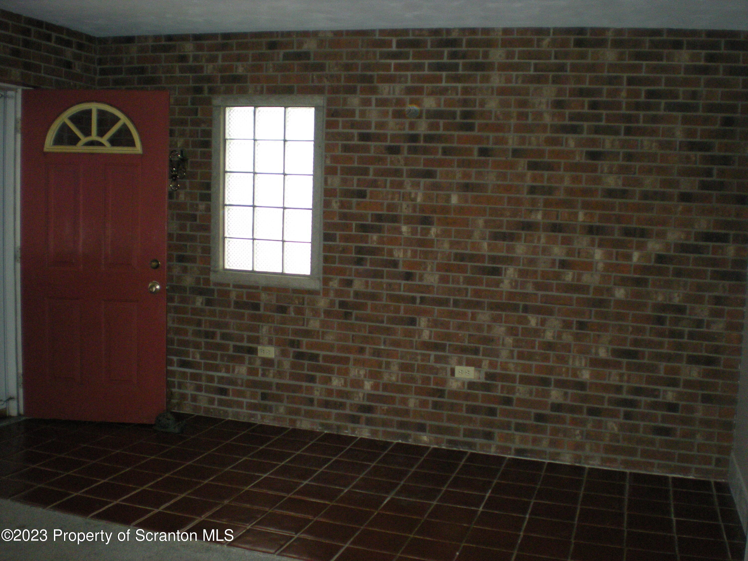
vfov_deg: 37.7
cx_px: 374
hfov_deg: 49.0
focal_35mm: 38
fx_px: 821
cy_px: 280
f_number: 3.1
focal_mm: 6.3
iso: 351
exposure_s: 1/60
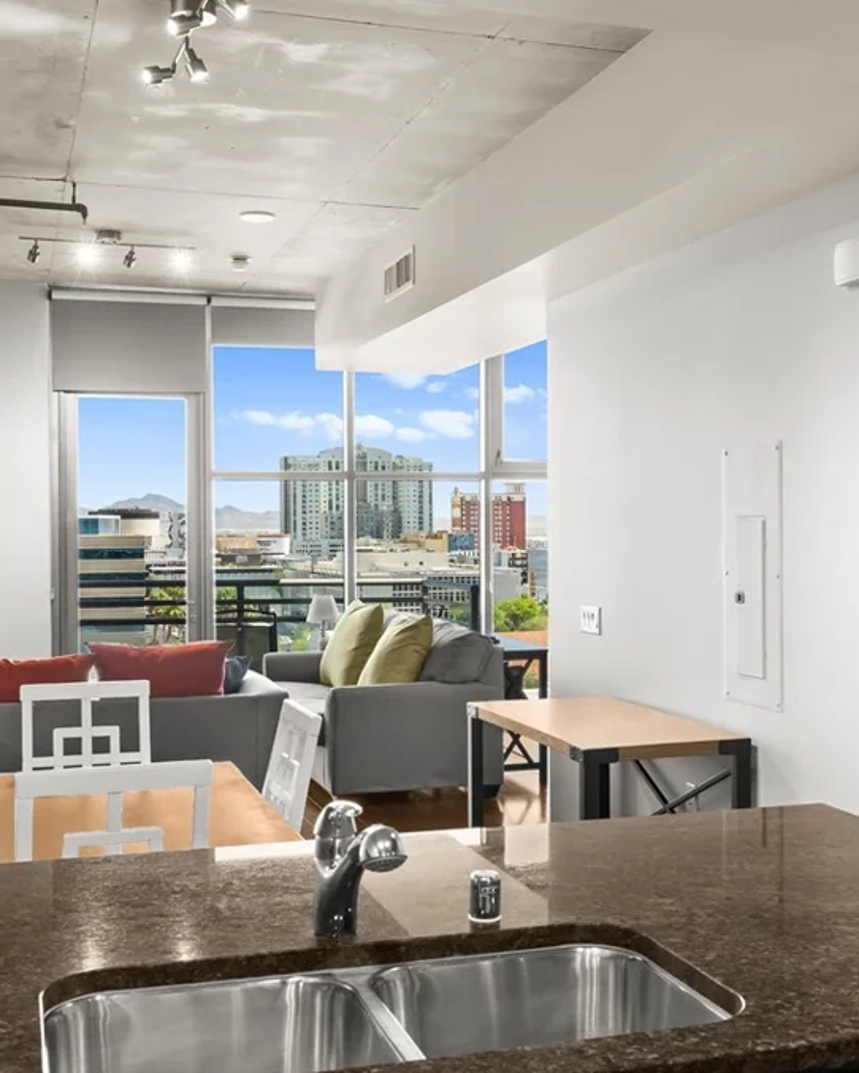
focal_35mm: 44
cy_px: 536
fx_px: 1398
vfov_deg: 42.0
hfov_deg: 34.1
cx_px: 463
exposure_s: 1/15
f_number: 8
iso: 400
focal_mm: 21
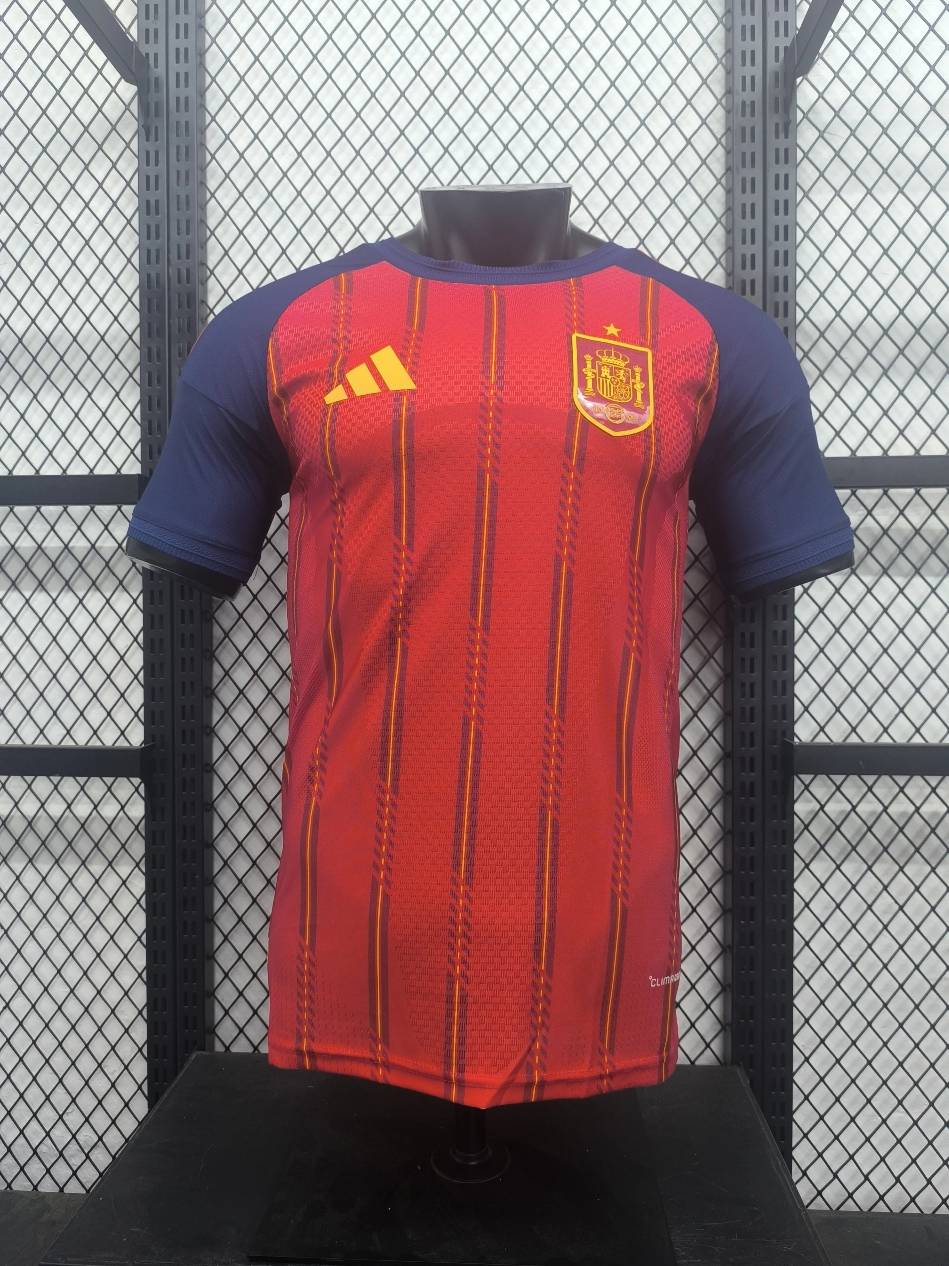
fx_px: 841
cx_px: 474
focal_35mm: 23
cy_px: 633
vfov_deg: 73.9
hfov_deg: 58.9
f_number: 1.65
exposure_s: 1/50
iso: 640
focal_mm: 6.14
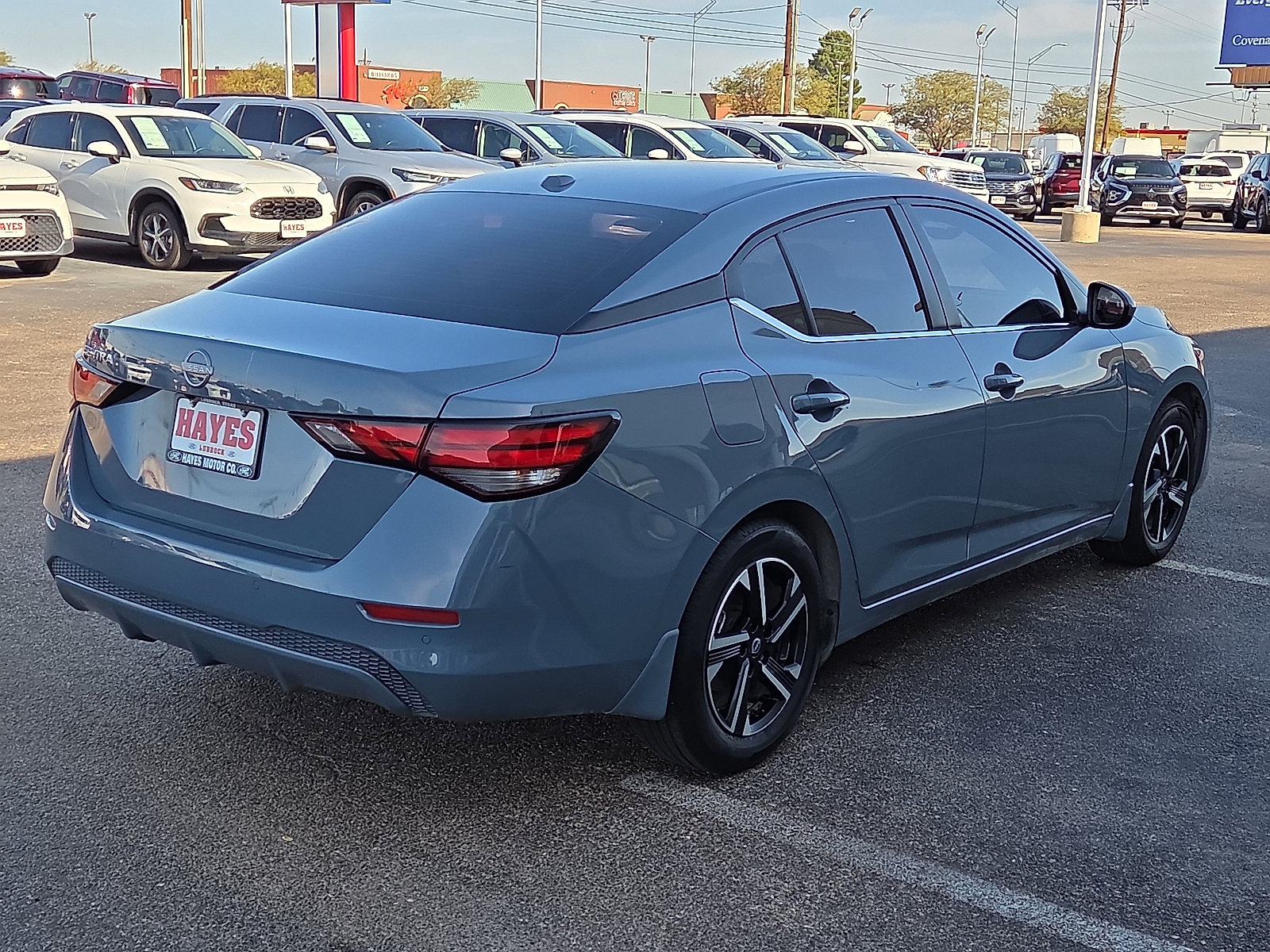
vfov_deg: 32.9
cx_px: 635
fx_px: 1614
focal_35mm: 44
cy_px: 476
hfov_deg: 42.9
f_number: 1.8
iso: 25
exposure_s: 1/833
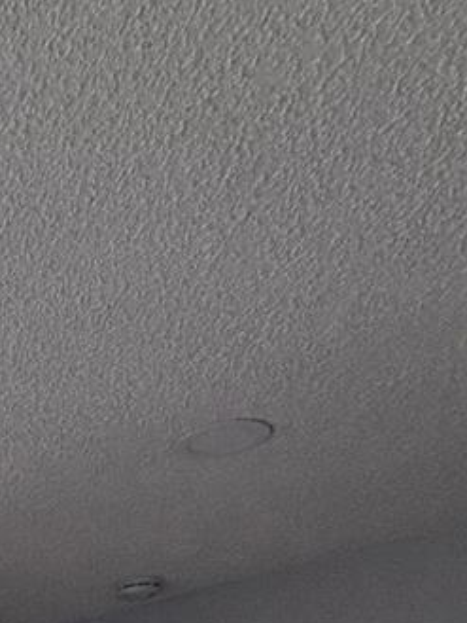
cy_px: 1104
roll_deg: -1.8
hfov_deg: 20.6
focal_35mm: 51
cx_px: -359
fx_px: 917
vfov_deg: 22.6
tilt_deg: -13.6
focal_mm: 2.22
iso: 250
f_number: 2.2
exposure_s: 1/72
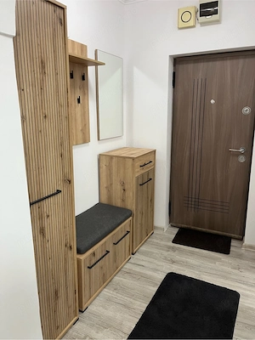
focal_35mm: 26
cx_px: 128
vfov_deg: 67.3
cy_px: 170
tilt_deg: -12.1
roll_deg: +2.1
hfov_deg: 53.1
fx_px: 255
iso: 160
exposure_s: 1/50
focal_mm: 5.1
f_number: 1.6
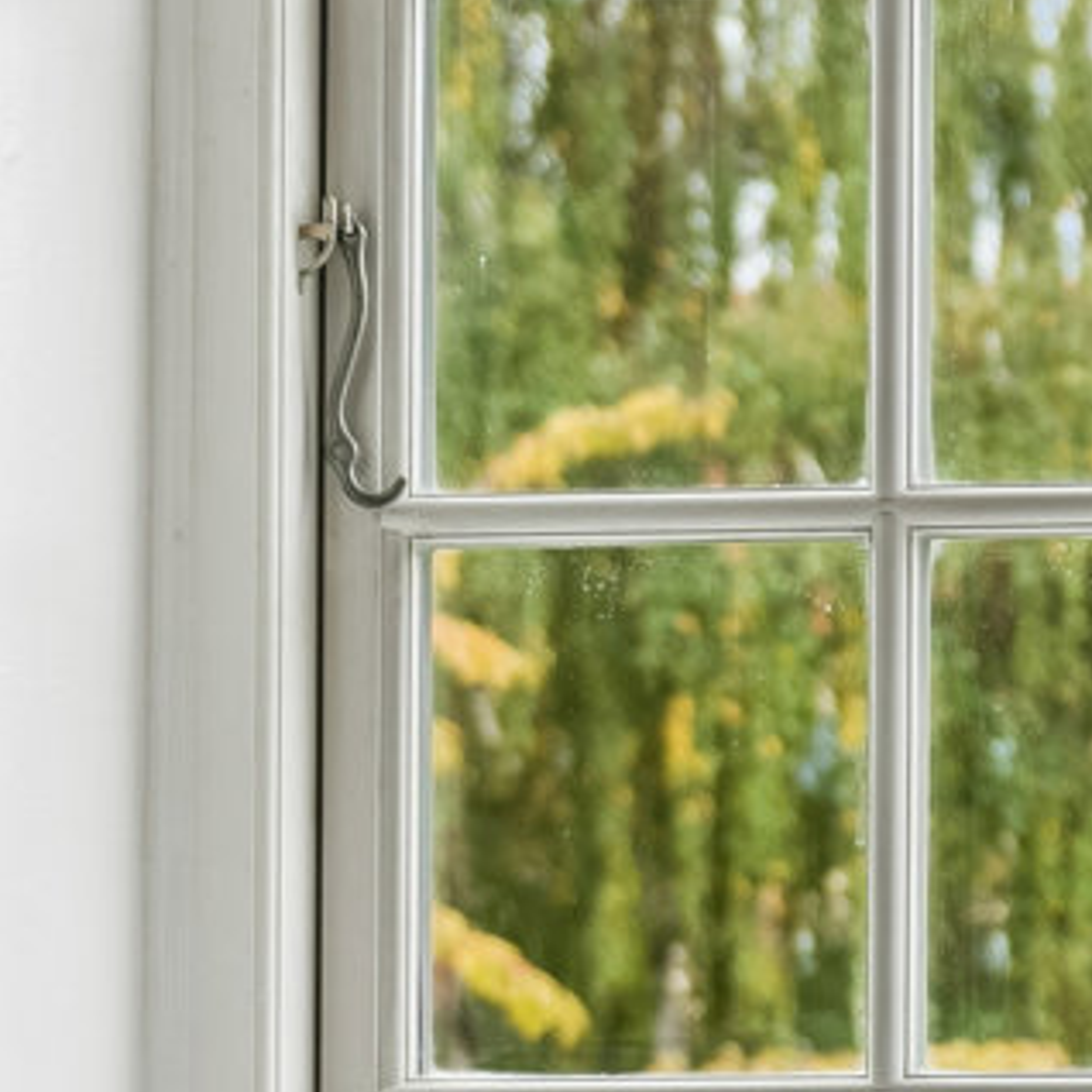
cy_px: 1149
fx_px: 10493
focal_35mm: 294
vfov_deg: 5.9
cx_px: 1545
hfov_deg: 5.9
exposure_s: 1/100
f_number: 4
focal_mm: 44
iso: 200
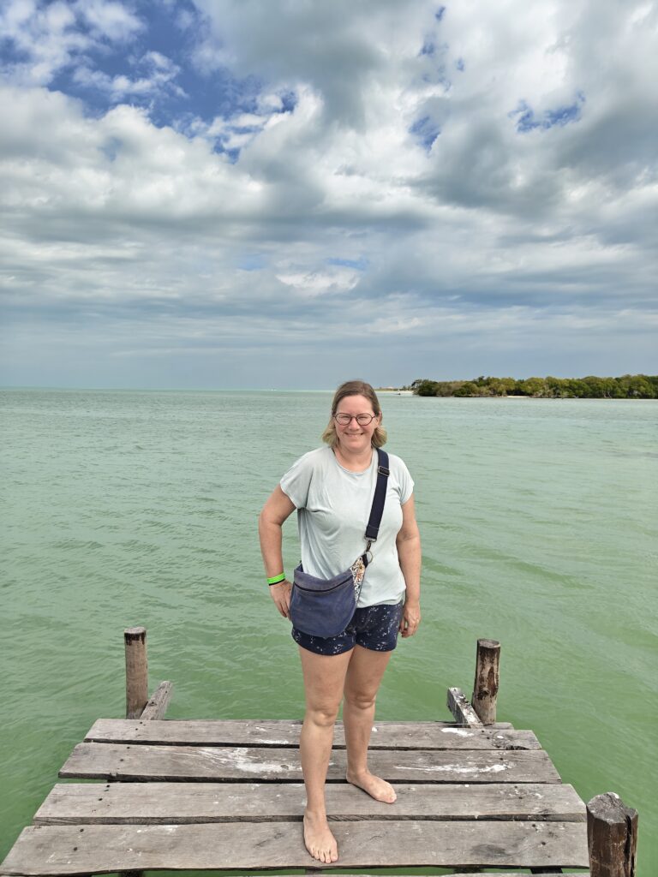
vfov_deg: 71.6
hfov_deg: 56.8
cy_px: 438
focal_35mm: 24
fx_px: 608
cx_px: 329
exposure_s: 1/2689
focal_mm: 5.59
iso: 80
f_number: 1.8
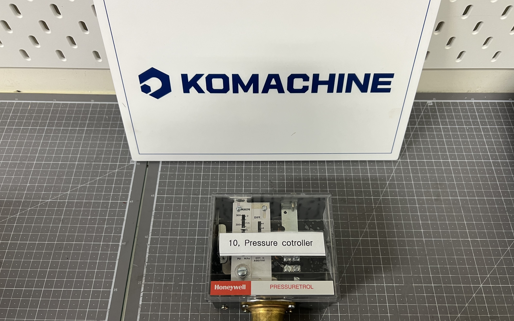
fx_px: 392
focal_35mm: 28
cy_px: 176
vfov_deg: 44.5
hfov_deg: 66.5
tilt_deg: -61.8
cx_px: 260
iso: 160
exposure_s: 1/60
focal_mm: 5.7
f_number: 1.5
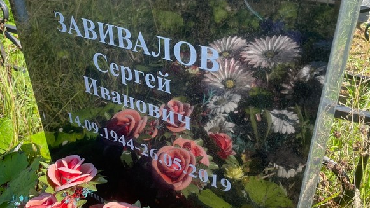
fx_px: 383
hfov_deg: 51.0
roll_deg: +9.5
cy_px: 98
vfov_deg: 30.4
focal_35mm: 39
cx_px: 135
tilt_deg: -36.5
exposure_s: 1/924
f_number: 1.6
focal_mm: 4.2
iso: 32
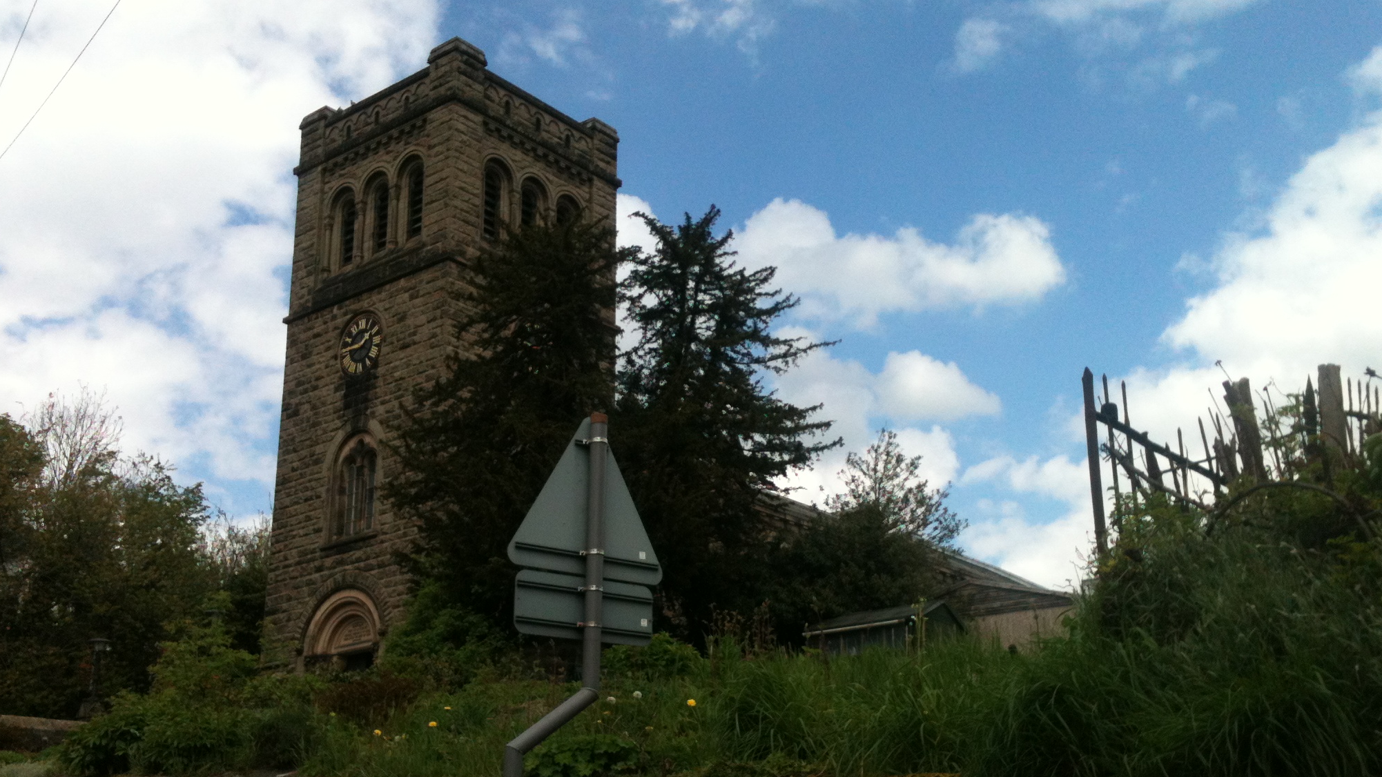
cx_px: 697
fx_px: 1429
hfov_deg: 51.6
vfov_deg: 30.3
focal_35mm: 39
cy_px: 486
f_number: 2.8
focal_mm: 3.85
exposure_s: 1/1251
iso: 64
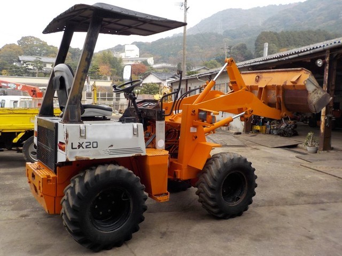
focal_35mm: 30
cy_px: 128
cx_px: 171
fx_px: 296
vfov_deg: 46.8
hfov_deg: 60.0
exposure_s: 1/320
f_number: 3.3
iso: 125
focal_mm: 4.1
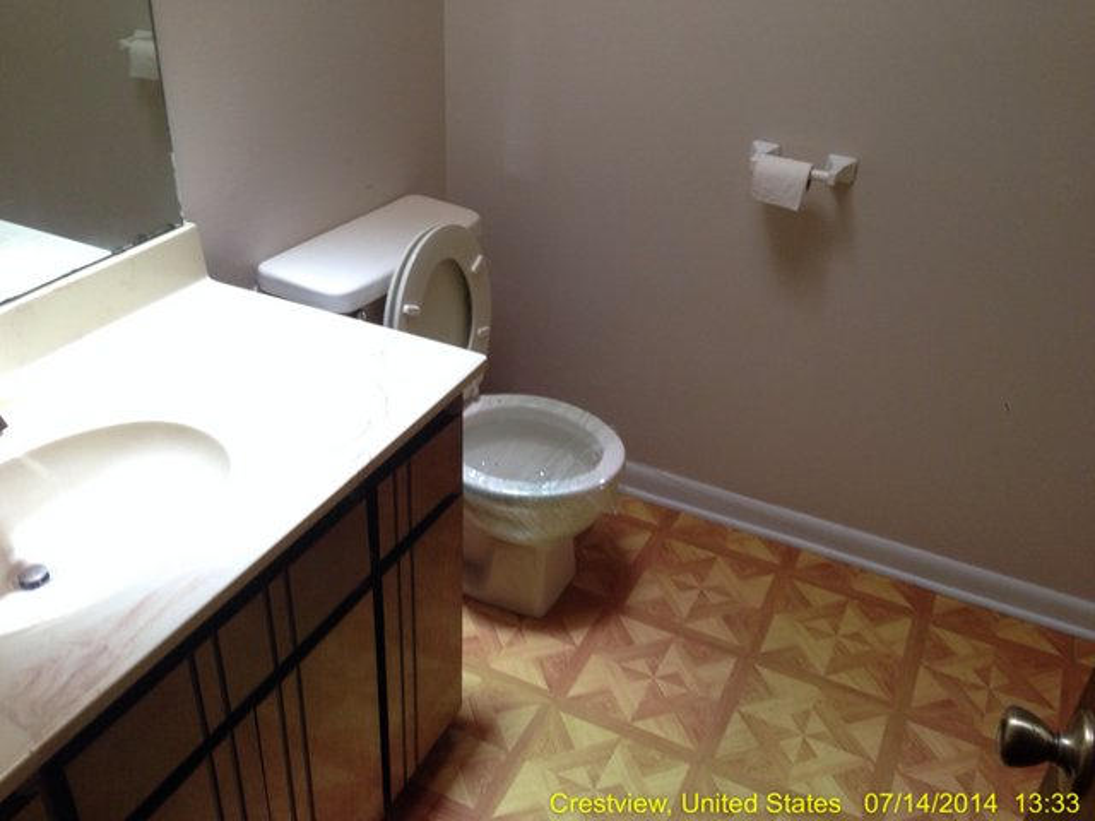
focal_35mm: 33
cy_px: 410
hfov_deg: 55.4
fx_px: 1044
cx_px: 548
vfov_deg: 42.9
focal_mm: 4.12
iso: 125
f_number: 2.4
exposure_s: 1/20
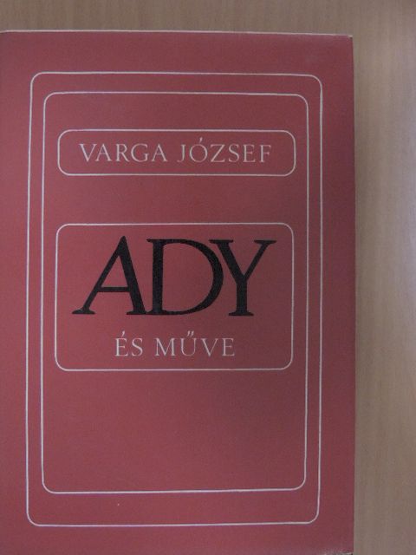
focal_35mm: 47
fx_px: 753
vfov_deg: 40.4
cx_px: 208
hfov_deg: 30.9
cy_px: 278
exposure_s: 1/100
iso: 1600
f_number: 3.5
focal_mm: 8.3
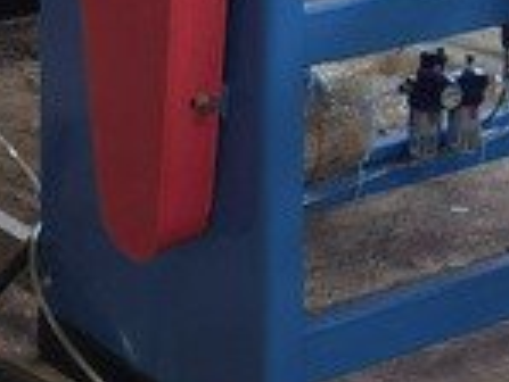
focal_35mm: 136
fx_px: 2001
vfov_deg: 10.0
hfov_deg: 14.5
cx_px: 304
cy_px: -430
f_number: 1.9
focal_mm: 5.52
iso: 80
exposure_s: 1/50
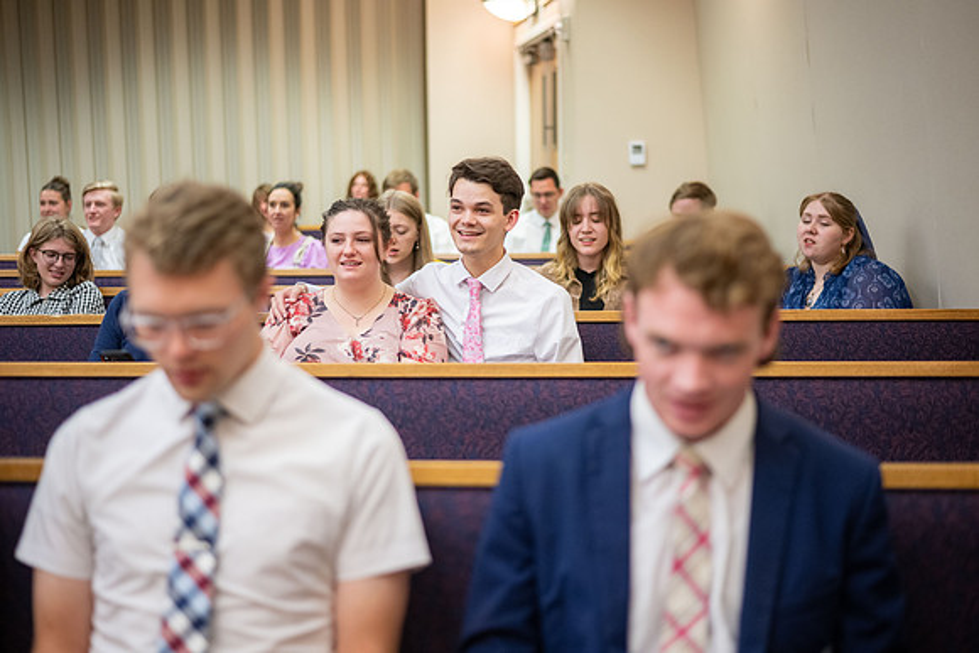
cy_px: 326
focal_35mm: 50
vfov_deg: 27.0
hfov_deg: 39.6
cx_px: 490
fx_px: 1360
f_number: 1.8
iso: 1600
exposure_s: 1/320
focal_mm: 50
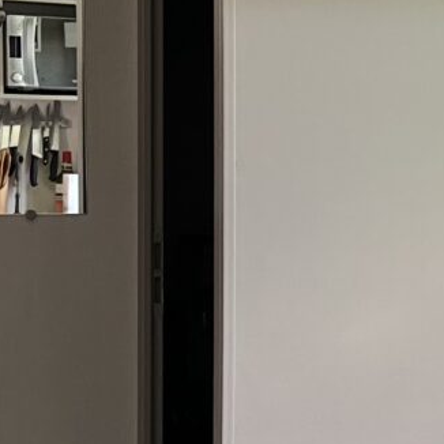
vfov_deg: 11.8
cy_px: 359
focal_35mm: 148
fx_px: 2148
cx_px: 554
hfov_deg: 11.5
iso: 125
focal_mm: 5.7
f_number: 1.5
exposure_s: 1/121
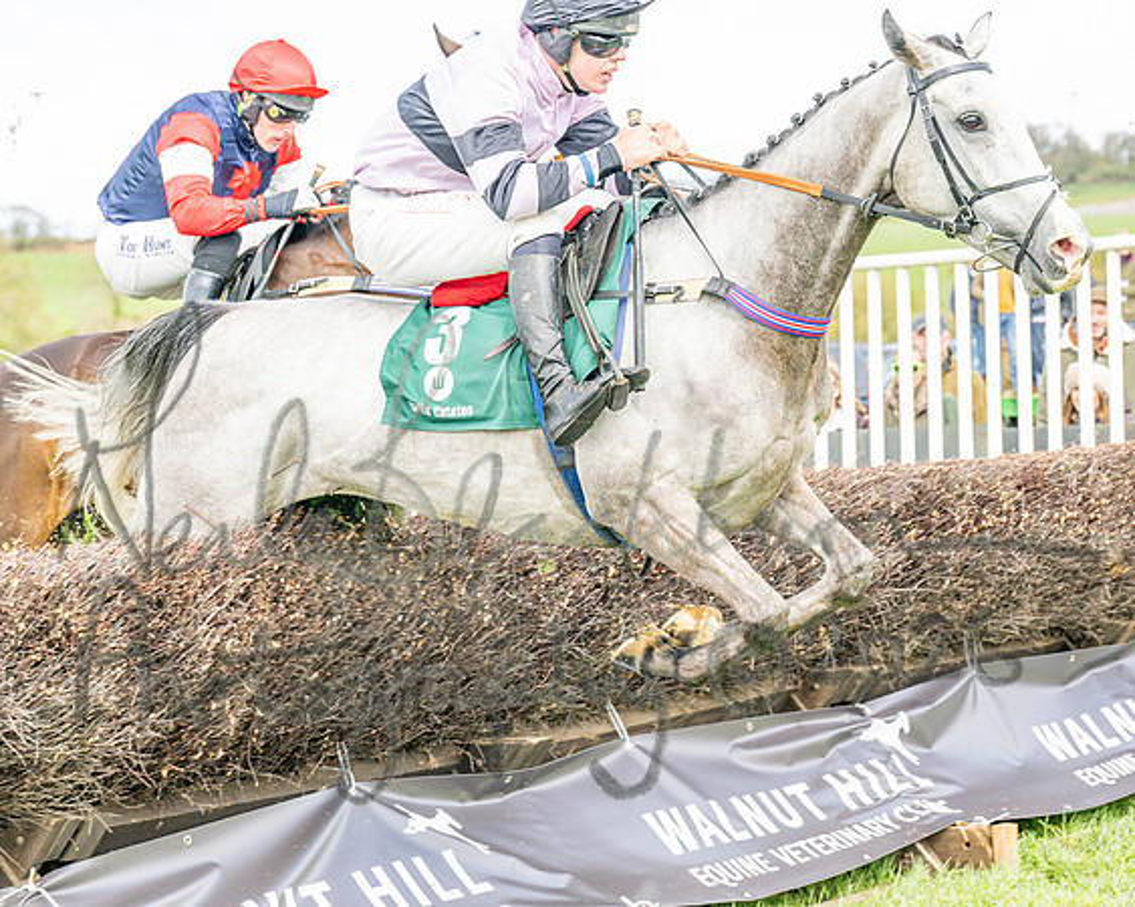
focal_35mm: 125
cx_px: 628
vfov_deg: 12.3
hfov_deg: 15.4
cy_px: 454
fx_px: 4200
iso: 400
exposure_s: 1/1250
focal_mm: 74
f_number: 4.5
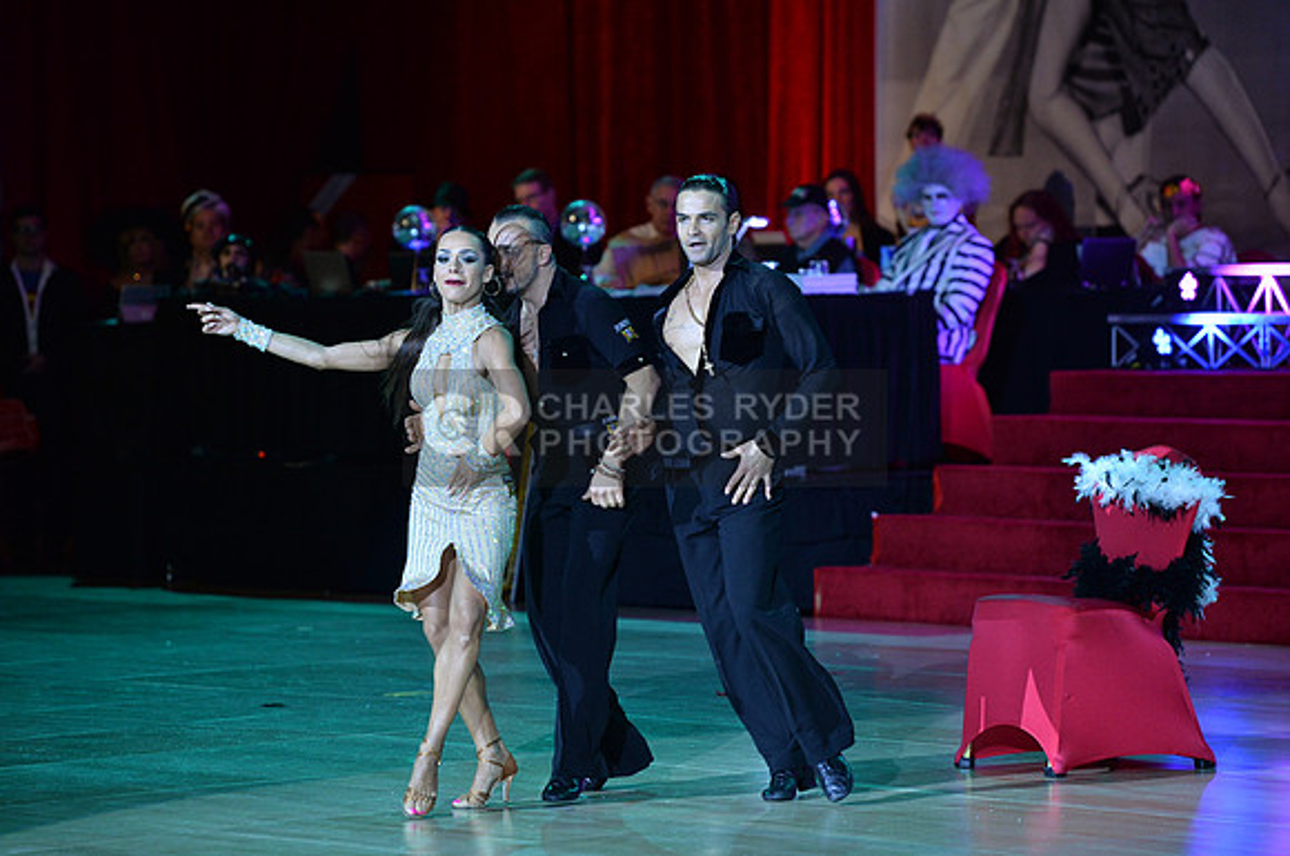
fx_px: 6083
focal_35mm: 170
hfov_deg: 12.1
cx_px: 645
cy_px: 428
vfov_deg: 8.1
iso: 2000
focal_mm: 170
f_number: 3.5
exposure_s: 1/250
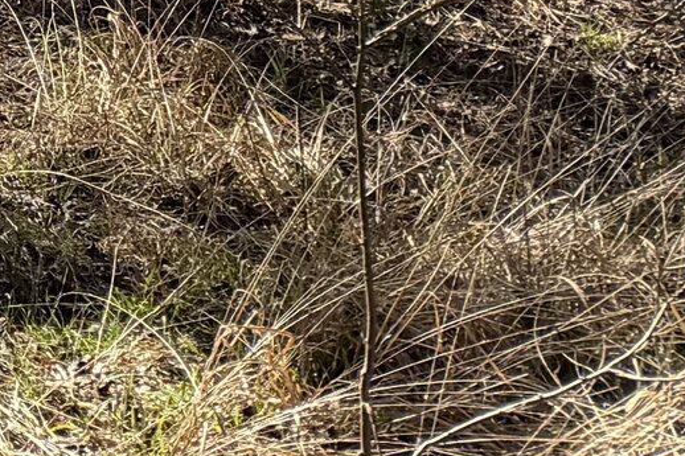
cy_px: -948
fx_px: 2815
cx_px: -1292
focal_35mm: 148
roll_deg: +2.2
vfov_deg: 7.9
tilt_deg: +4.5
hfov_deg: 10.4
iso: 100
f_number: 1.78
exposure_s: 1/2110
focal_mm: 6.76
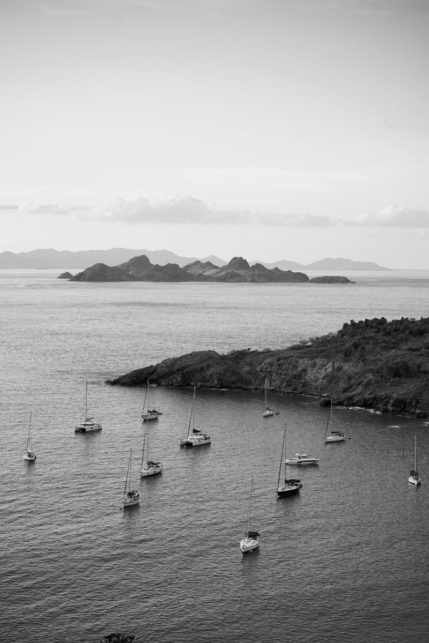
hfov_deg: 19.5
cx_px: 214
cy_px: 322
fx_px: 1251
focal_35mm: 70
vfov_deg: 28.8
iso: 640
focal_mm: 70
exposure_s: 1/1000
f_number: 7.1
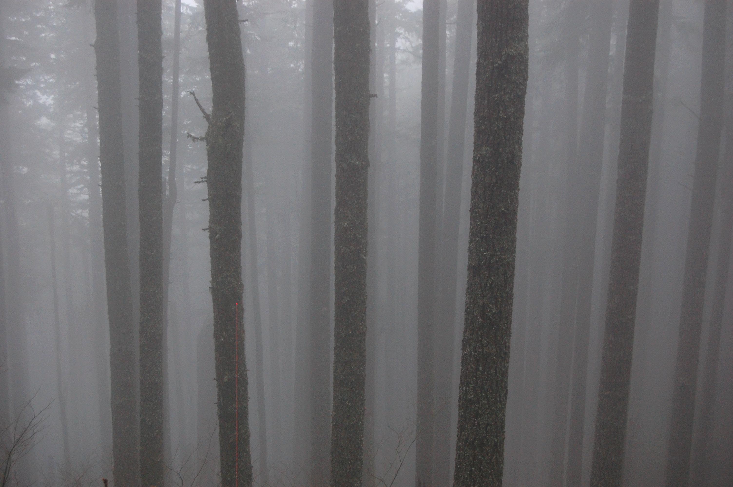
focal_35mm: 63
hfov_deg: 31.9
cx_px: 366
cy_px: 244
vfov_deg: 21.5
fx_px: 1282
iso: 800
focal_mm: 42
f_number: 7.1
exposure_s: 1/80
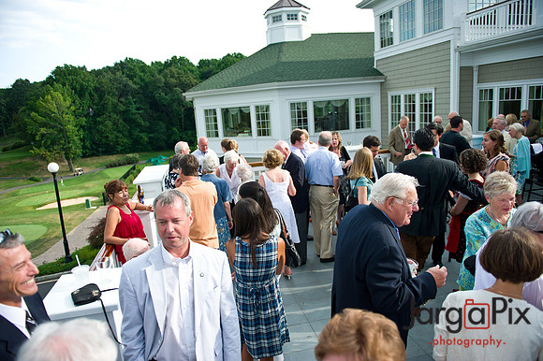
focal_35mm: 24
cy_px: 180
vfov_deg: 53.1
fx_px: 362
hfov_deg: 73.8
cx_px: 272
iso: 400
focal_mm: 24
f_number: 3.2
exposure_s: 1/2000
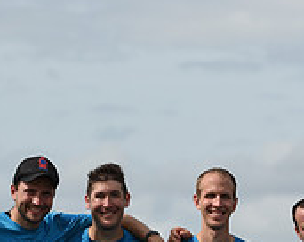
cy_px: 319
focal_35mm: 370
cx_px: 224
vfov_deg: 4.2
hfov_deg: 5.2
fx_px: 3321
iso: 100
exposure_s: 1/1600
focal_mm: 116
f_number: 5
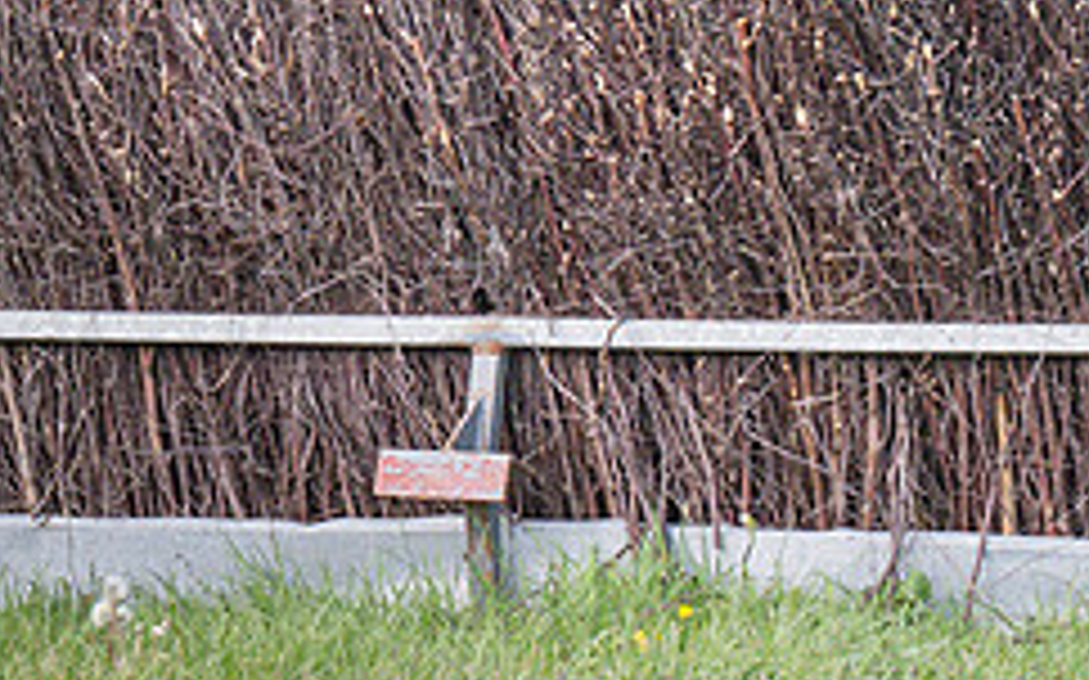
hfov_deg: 2.3
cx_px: 1114
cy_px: -535
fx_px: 27054
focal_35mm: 912
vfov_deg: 1.4
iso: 800
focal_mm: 155
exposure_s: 1/1250
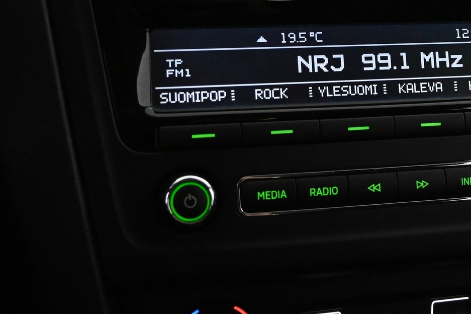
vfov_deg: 20.7
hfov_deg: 30.5
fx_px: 848
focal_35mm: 65
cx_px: 359
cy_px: 62
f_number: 4.2
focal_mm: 25
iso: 6400
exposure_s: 1/80
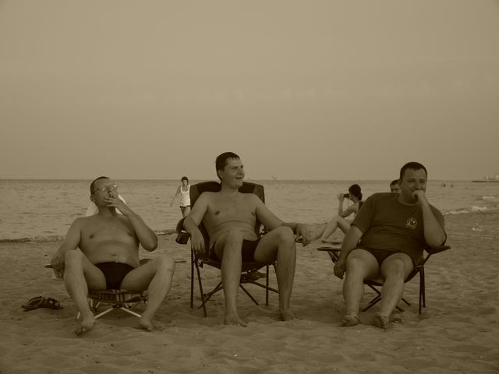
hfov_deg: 23.3
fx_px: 1211
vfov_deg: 17.6
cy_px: 187
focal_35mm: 84
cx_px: 250
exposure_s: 1/160
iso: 160
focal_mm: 42
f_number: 6.3
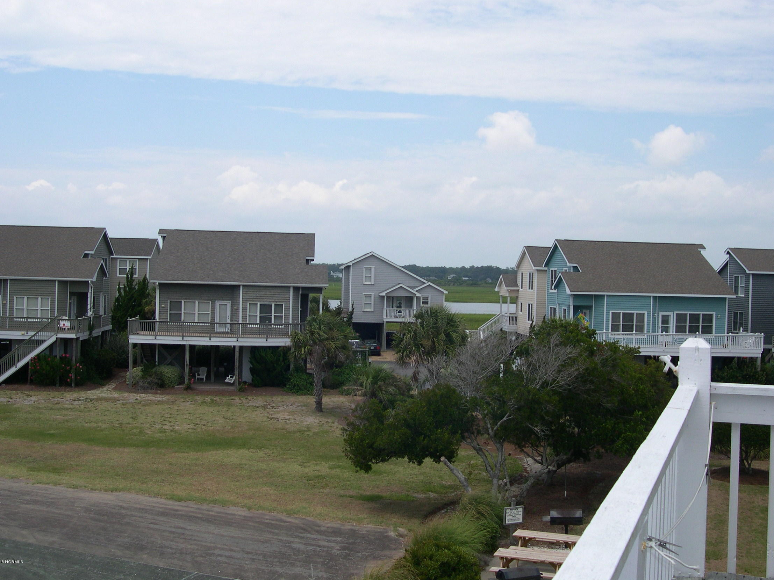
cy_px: 283
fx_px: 872
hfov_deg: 47.9
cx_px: 386
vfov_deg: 36.8
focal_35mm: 39
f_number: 7.6
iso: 141
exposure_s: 1/363
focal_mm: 8
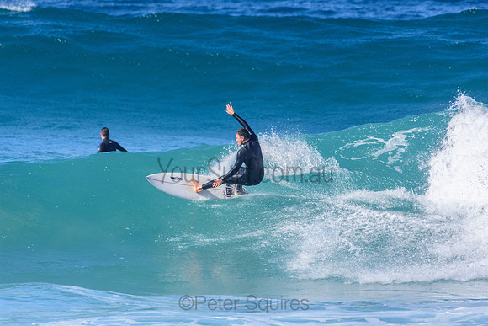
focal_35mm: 750
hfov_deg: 2.7
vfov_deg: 1.8
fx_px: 10169
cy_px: 163
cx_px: 244
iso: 360
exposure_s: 1/2000
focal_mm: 500
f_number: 5.6
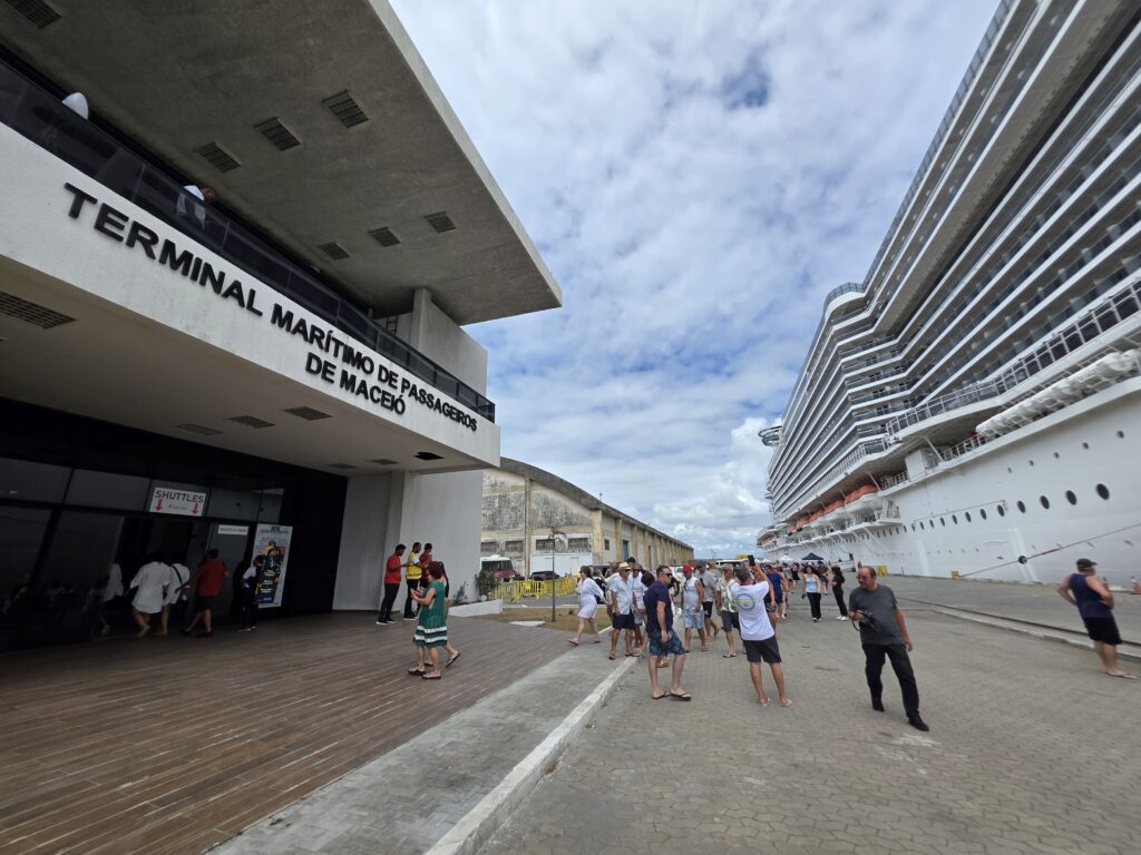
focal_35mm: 13
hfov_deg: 106.2
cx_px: 570
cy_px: 428
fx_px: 429
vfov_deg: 89.9
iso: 40
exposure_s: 1/3143
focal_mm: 2.2
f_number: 1.9
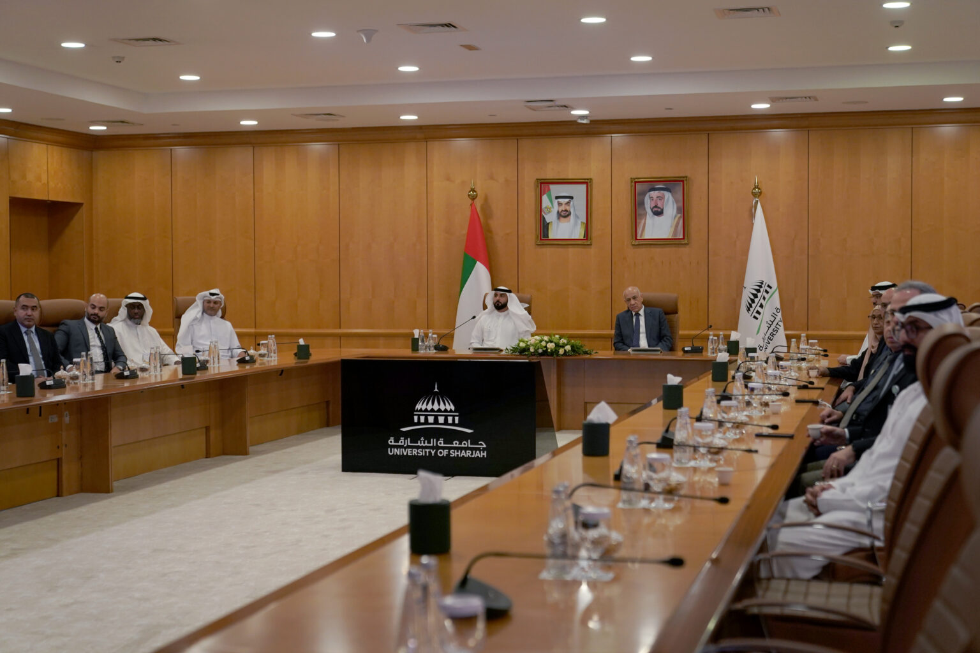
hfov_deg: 36.9
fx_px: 1470
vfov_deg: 25.1
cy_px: 326
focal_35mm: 54
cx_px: 490
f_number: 2.8
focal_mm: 54
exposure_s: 1/200
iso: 1250
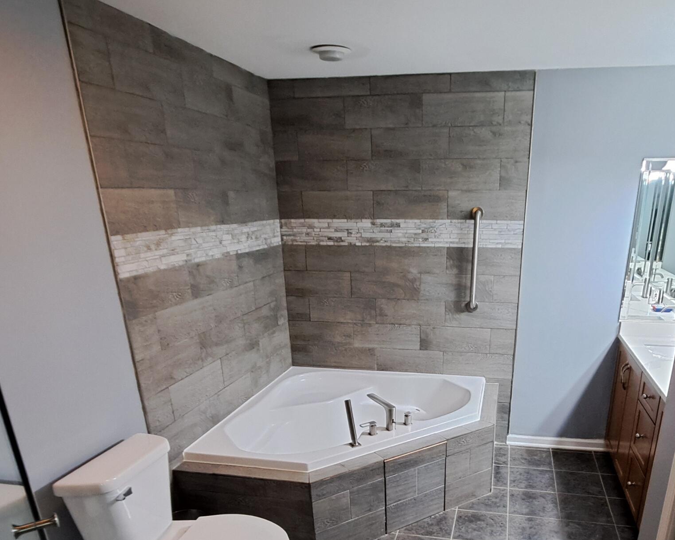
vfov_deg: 53.8
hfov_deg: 67.4
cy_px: 414
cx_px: 410
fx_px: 499
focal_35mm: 25
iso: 200
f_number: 2.2
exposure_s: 1/30
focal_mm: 1.74
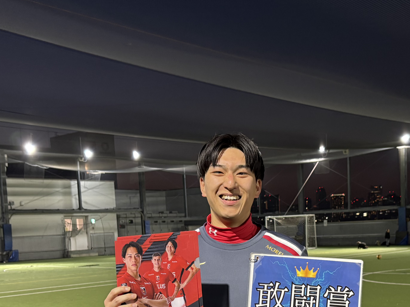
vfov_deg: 25.8
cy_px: 298
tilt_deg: -7.9
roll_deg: +2.7
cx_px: 235
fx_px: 640
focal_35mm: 54
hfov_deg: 35.5
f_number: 1.6
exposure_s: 1/50
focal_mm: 5.96
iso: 250
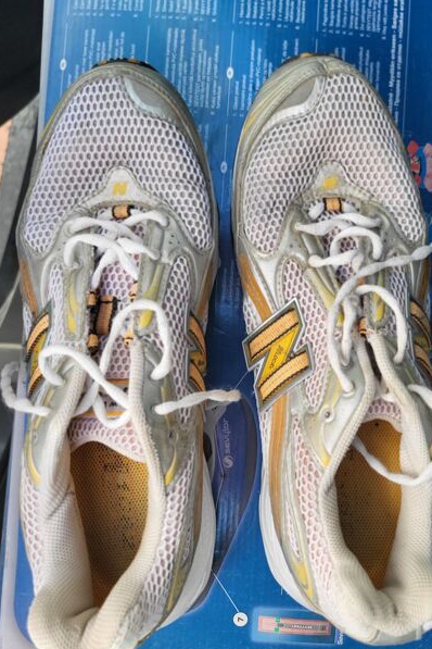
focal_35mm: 29
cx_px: 246
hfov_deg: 44.8
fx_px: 522
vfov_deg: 63.6
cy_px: 335
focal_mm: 5.4
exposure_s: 1/165
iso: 40
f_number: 1.8
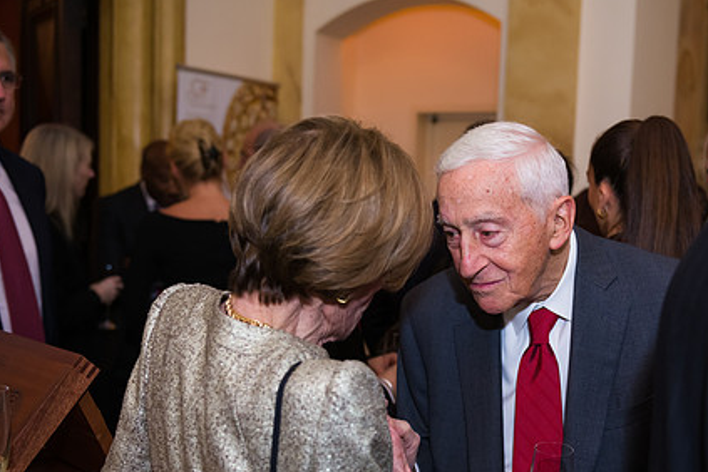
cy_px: 292
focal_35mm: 48
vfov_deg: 28.0
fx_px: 944
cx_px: 437
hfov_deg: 40.9
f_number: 3.2
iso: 1000
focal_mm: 35
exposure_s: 1/125
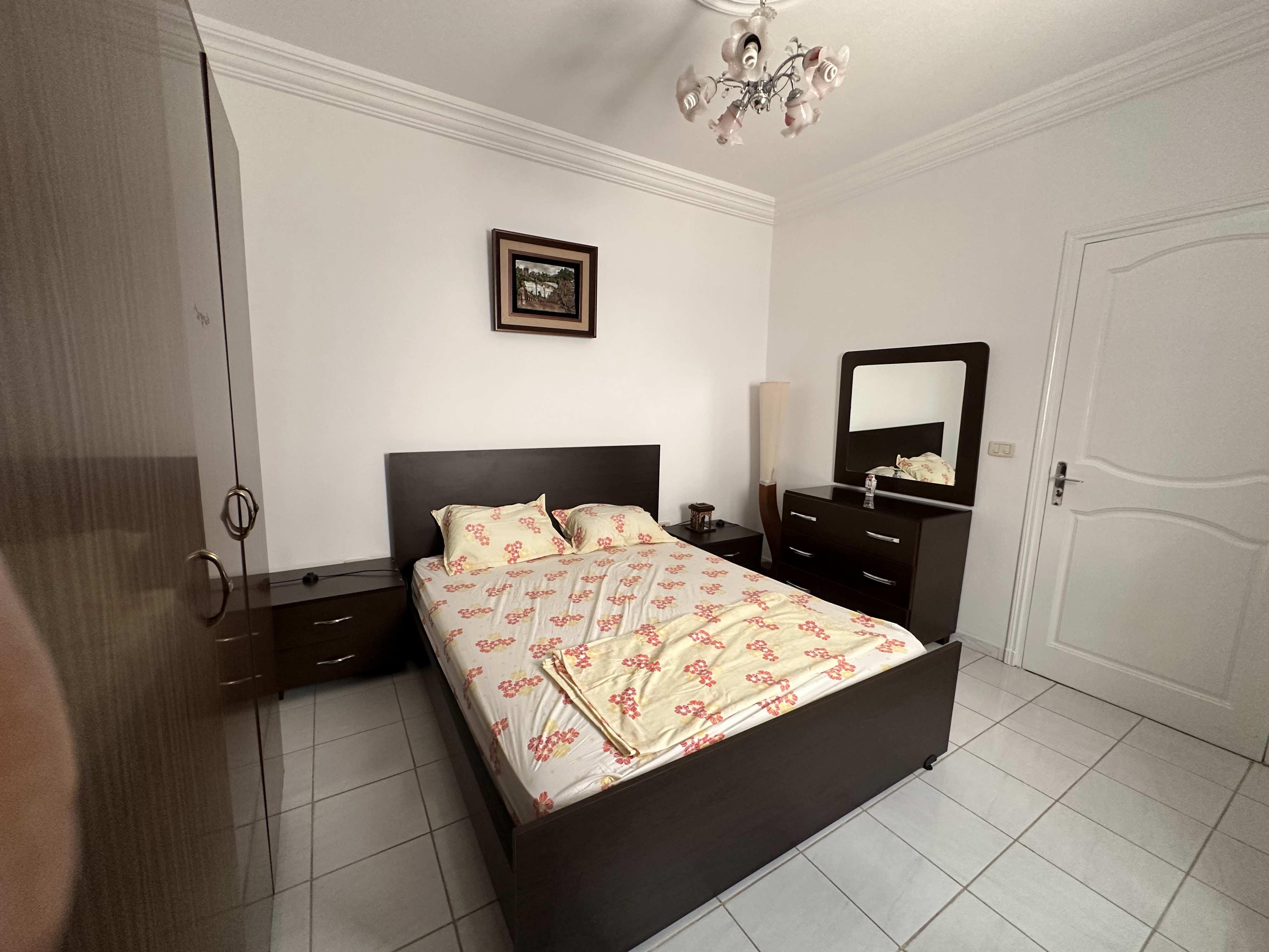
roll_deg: -0.7
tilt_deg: -7.7
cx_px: 634
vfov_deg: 85.7
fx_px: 513
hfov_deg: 102.1
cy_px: 476
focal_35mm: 14
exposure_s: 1/70
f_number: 2.2
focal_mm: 2.22
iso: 320
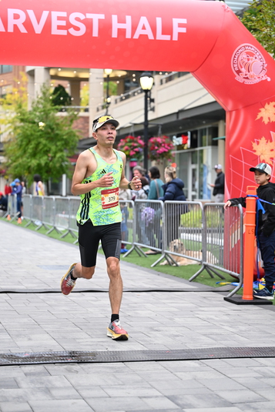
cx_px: 137
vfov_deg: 27.3
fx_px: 847
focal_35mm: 74
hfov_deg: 18.4
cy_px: 201
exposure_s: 1/1250
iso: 1600
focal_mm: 72
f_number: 2.8
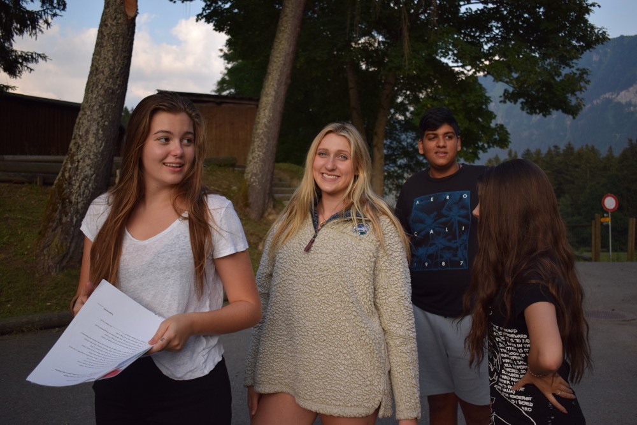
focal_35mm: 36
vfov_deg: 36.9
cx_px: 318
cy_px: 212
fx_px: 637
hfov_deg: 53.1
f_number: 4
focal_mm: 24
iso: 400
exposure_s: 1/1000
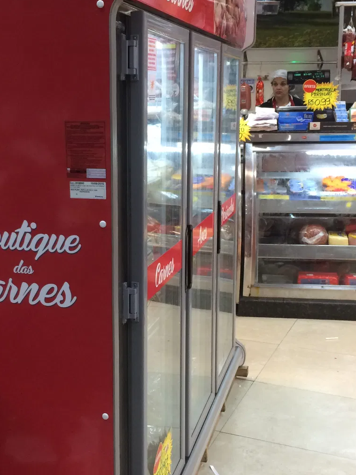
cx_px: 137
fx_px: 672
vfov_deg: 38.9
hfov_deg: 29.6
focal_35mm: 49
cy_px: 237
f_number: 2.2
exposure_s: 1/30
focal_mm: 4.15
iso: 125
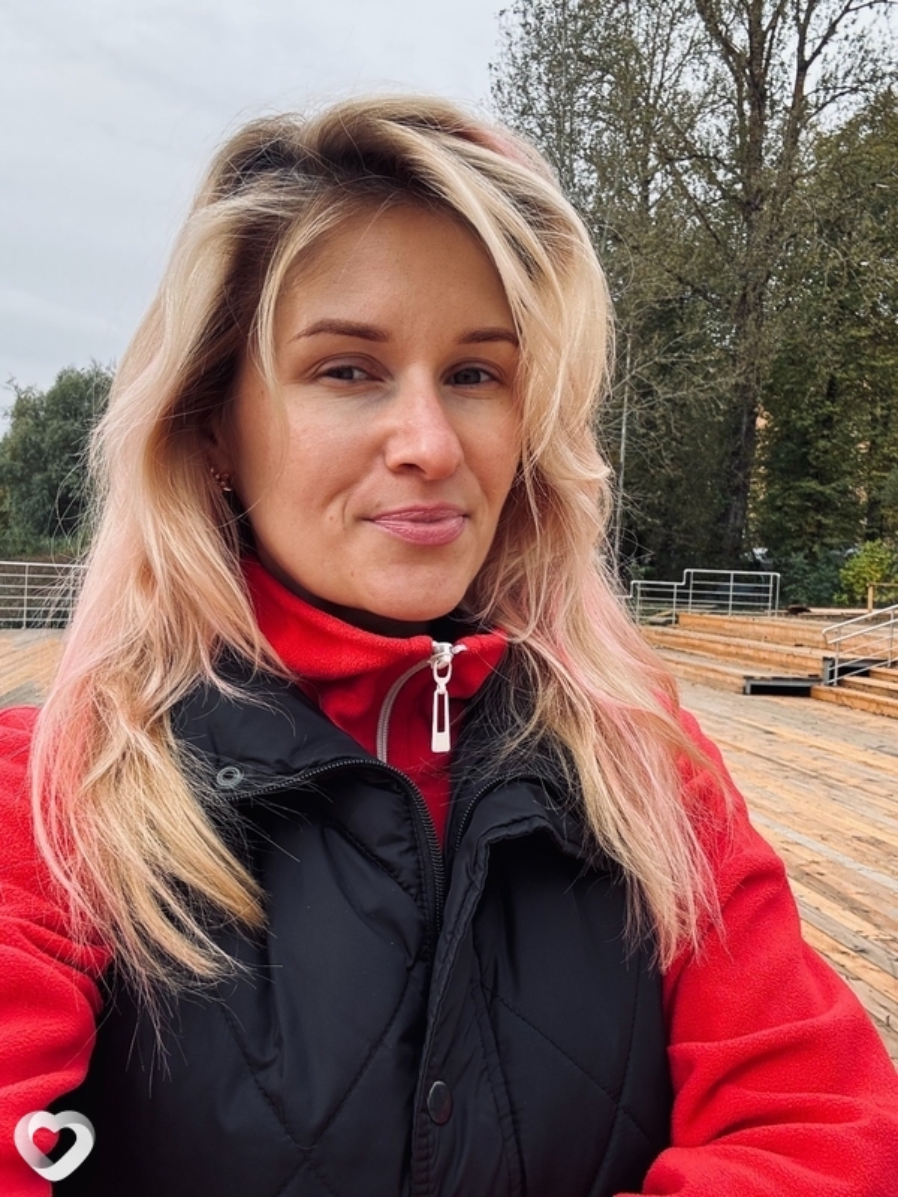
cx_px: 449
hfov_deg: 46.8
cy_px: 598
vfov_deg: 60.0
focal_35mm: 30
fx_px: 1038
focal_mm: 2.69
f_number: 1.9
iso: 25
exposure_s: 1/187
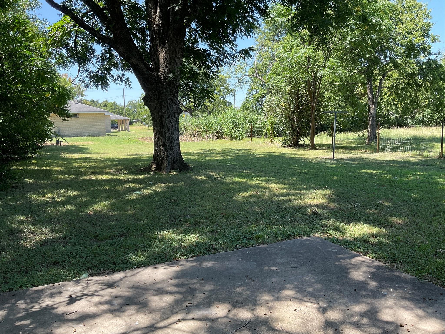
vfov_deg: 48.2
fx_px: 373
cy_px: 167
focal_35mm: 29
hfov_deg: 61.7
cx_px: 222
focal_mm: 3
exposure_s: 1/297
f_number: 1.8
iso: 16
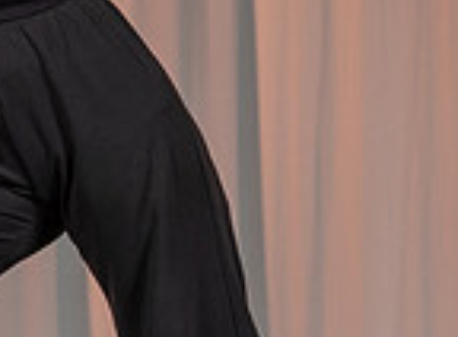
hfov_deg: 5.9
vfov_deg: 4.3
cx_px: 99
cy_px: 144
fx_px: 4442
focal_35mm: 338
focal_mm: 70
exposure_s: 1/160
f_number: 5
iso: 125
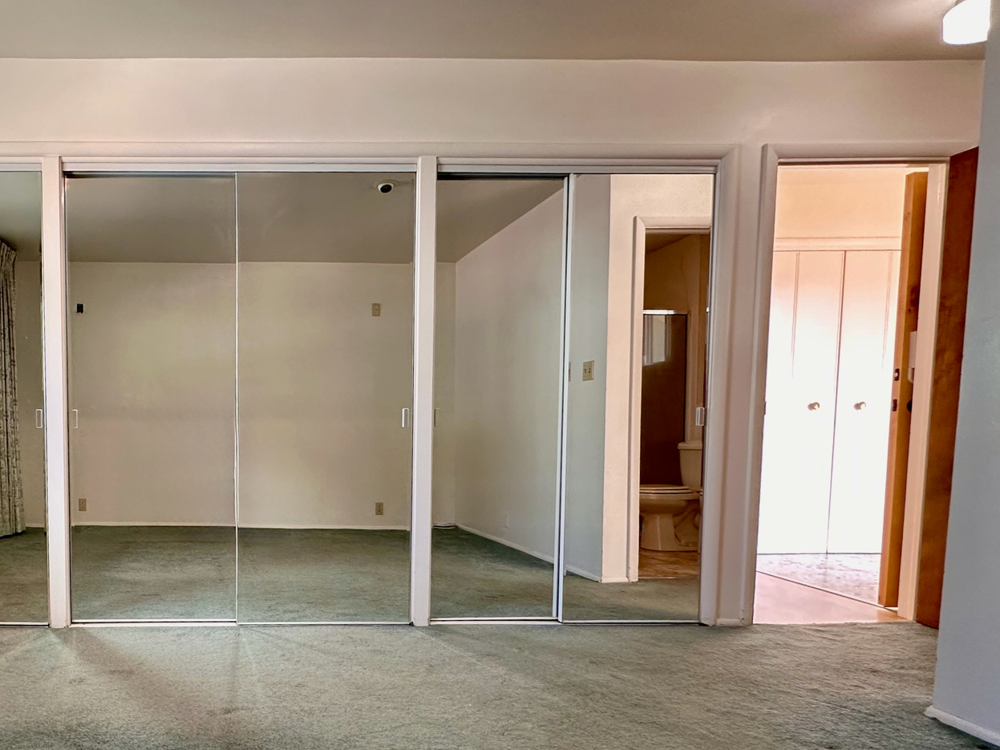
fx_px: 664
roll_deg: +1.2
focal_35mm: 23
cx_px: 217
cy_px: 464
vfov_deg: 58.2
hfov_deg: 67.8
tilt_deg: -4.8
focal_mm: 2.22
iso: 160
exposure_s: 1/60
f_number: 2.2
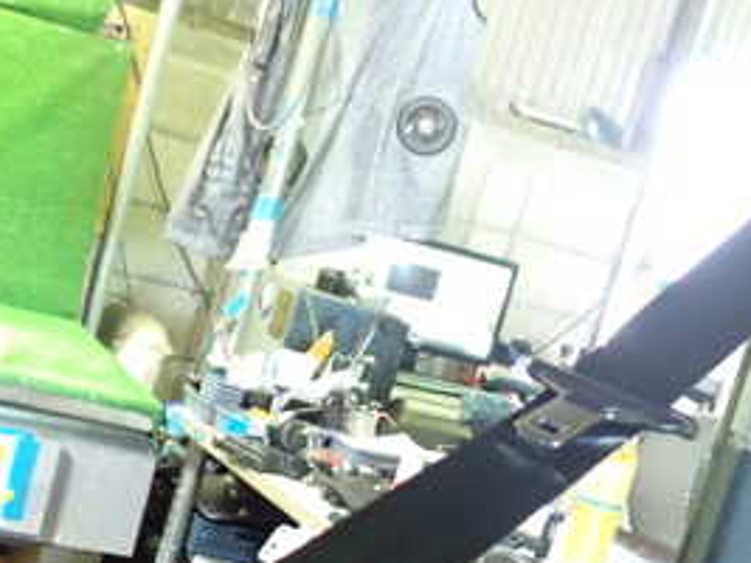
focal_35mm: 72
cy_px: 515
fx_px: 1561
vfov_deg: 20.0
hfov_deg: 27.0
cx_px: 363
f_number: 2.4
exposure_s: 1/30
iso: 800
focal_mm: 5.79
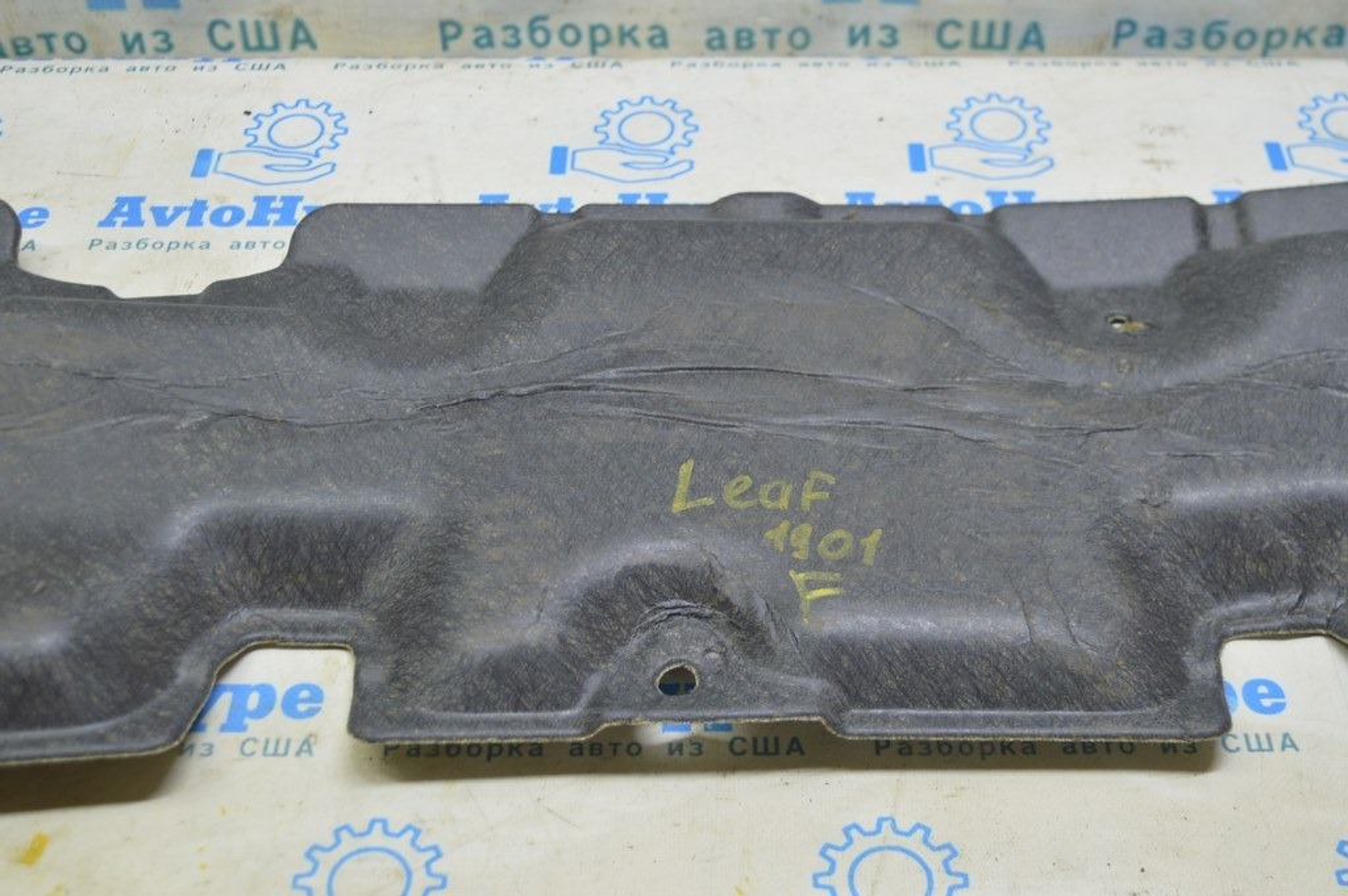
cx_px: 674
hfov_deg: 38.9
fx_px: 1908
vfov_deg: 26.4
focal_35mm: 51
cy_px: 448
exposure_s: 1/20
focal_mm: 34
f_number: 5.6
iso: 400
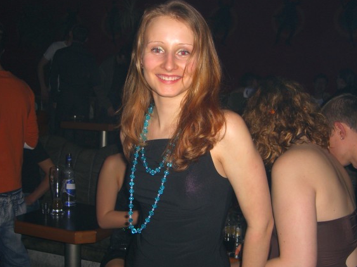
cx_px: 182
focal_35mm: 49
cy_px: 134
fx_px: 505
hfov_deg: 38.9
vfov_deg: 29.7
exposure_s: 1/60
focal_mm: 9.5
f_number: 3.1
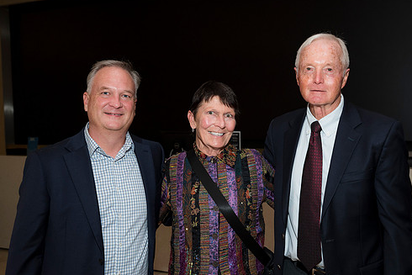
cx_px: 217
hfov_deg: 43.6
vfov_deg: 29.8
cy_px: 157
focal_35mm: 45
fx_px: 515
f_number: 5.6
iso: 800
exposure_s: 1/125
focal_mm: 38
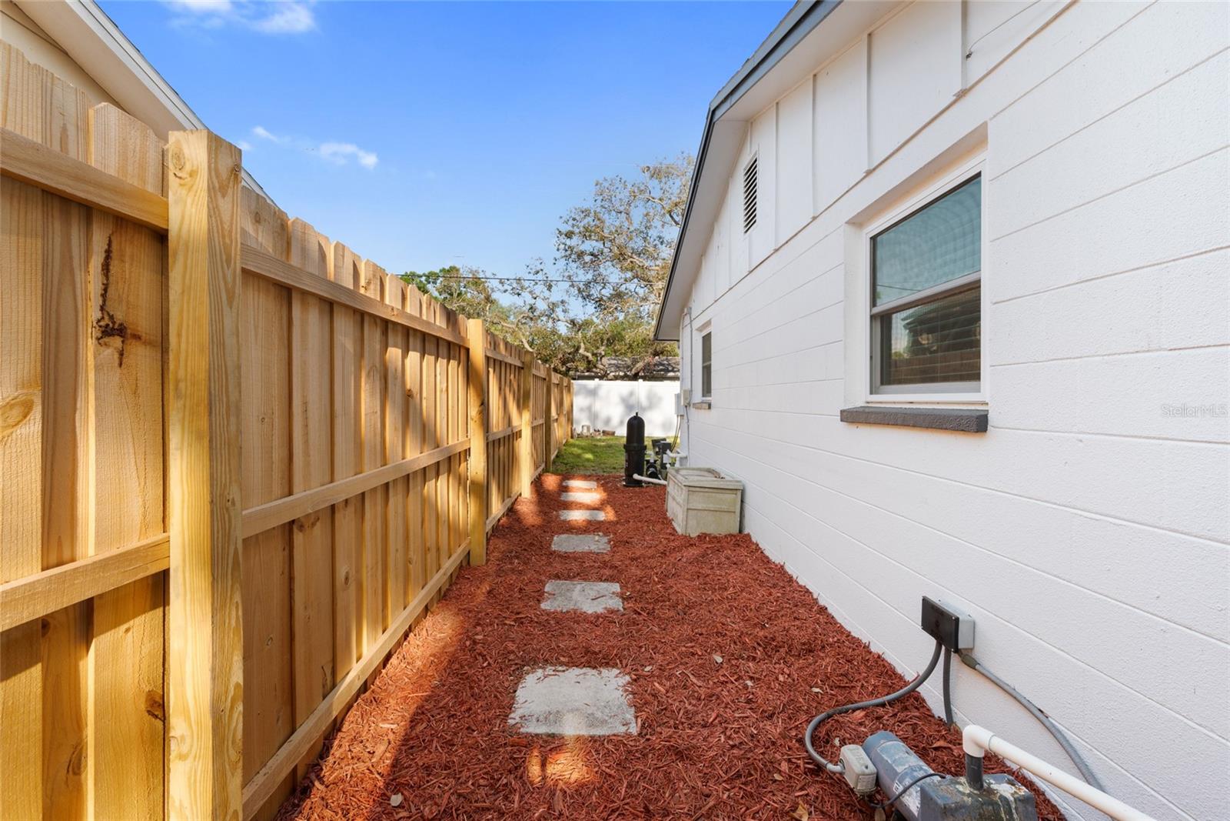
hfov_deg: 104.2
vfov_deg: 81.2
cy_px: 410
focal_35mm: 14
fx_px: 478
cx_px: 615
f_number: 9
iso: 250
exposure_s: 1/25
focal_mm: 14
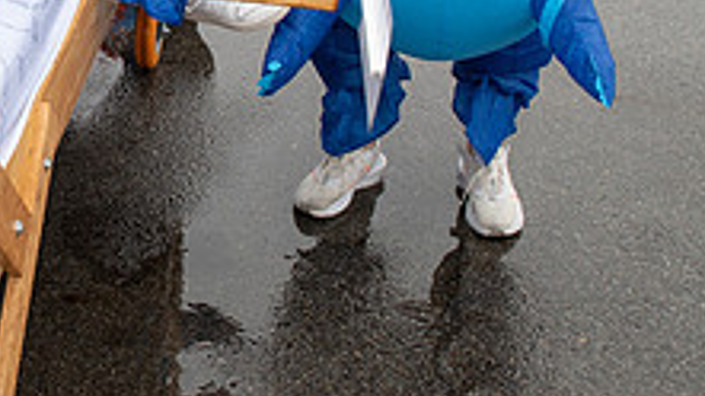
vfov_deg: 13.0
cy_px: -223
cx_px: -78
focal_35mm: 87
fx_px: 1625
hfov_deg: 23.0
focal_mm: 29
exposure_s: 1/200
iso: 400
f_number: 6.3
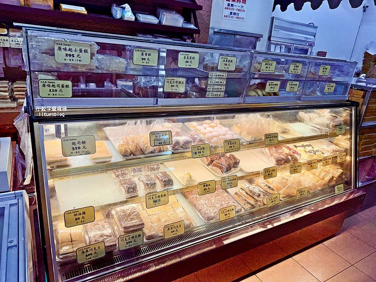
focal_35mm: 24
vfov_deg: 56.8
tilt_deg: -19.9
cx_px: 188
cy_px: 141
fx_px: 261
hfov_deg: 71.6
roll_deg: -5.1
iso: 50
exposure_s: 1/138
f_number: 1.78
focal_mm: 6.76
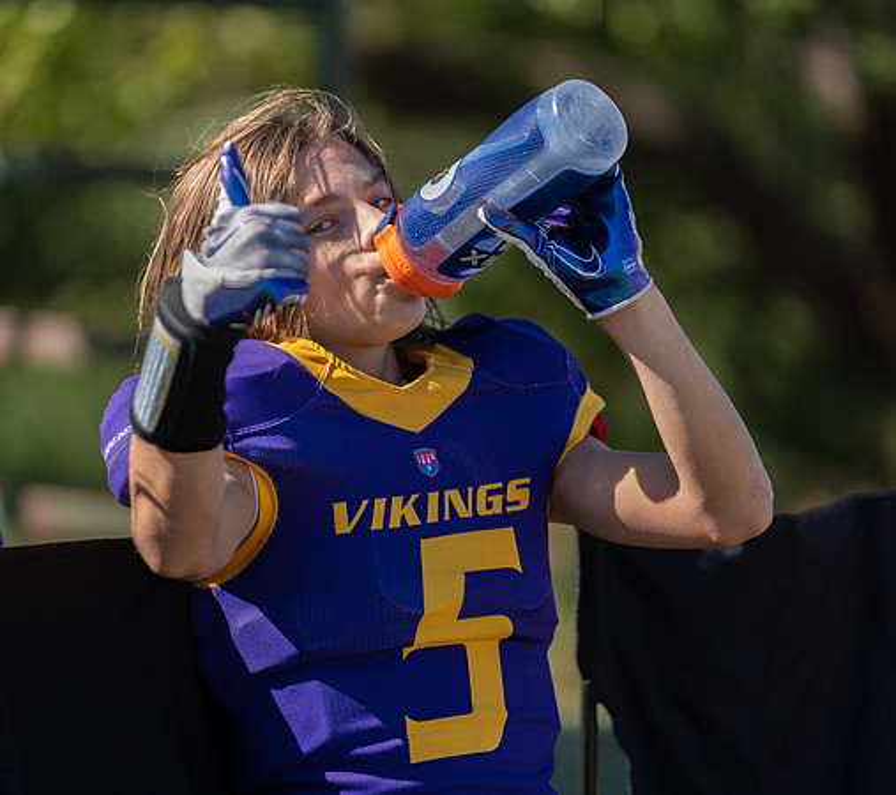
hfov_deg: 7.0
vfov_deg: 6.2
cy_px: 425
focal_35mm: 265
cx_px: 361
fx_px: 7335
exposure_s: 1/640
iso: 100
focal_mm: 200
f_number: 2.8
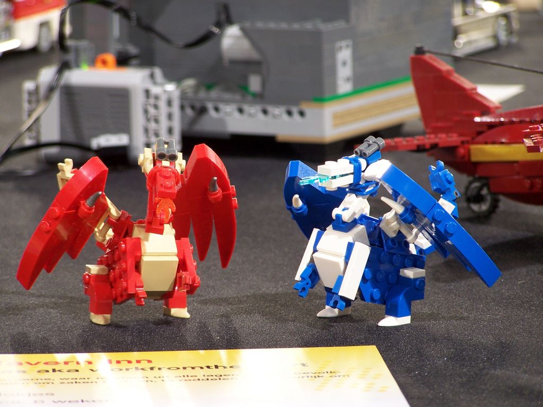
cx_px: 272
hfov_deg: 9.1
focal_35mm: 218
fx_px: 3420
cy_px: 204
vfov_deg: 6.8
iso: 80
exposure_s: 1/2
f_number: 3.2
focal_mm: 36.2
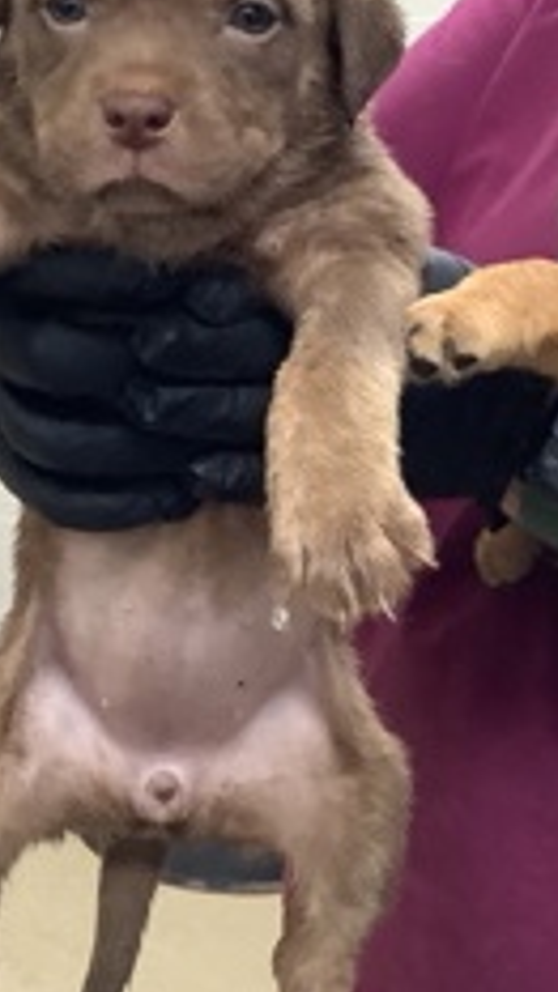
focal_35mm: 61
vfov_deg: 34.3
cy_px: 434
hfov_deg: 19.5
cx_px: 121
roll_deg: -1.3
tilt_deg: -12.2
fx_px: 1605
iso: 320
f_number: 2.4
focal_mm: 3.3
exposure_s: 1/50
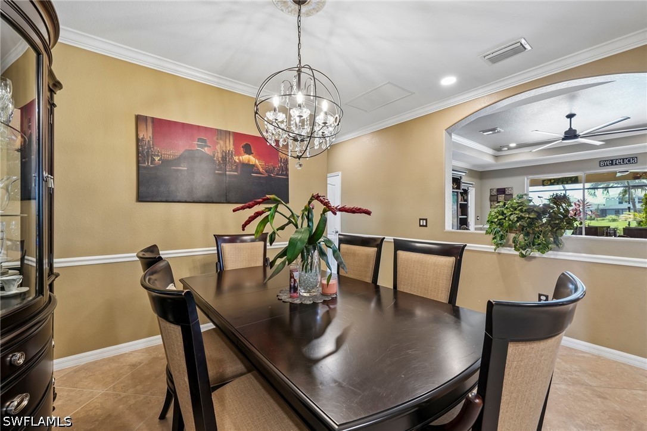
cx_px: 324
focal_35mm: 14
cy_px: 216
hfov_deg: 104.3
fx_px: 251
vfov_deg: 81.2
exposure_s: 1/6
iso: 400
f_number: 8
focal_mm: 14
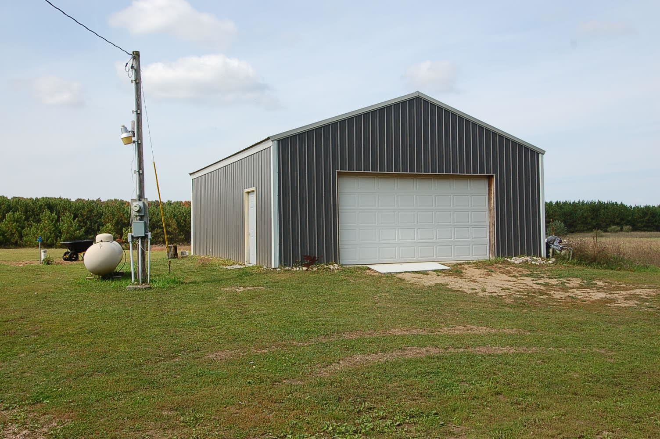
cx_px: 330
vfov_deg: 36.8
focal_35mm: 36
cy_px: 220
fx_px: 659
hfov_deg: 53.2
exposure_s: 1/250
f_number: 8
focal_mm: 24
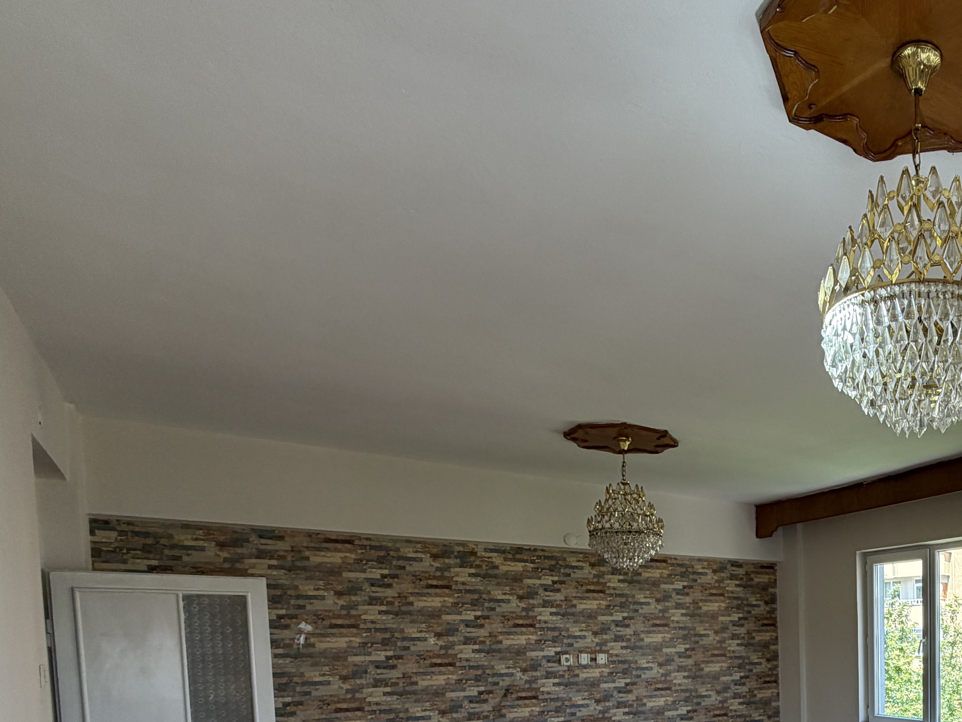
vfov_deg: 45.1
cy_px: 688
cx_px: 861
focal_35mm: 27
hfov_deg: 56.6
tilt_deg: -3.8
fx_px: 750
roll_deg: +1.7
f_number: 2.2
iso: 50
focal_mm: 2.22
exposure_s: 1/100
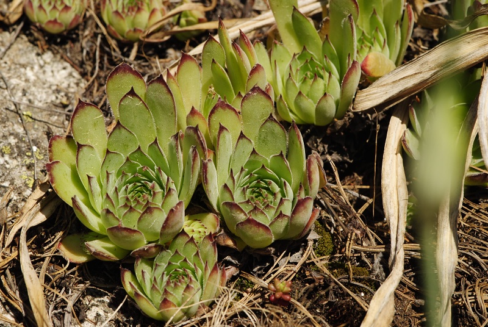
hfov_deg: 16.0
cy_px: 164
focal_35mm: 128
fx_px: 1731
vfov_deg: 10.8
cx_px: 244
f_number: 13
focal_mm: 85
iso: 100
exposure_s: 1/125
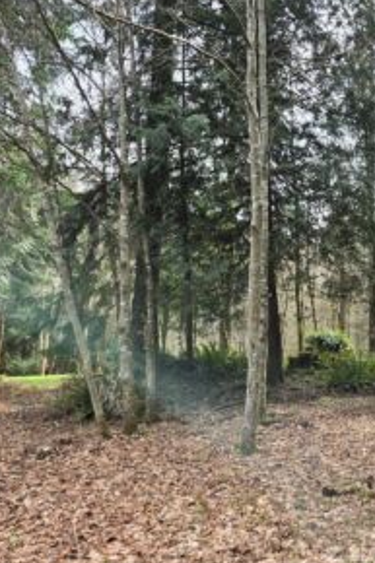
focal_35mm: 33
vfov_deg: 57.2
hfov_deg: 38.3
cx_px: 305
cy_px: 285
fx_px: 516
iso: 25
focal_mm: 5.4
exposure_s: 1/249
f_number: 1.8
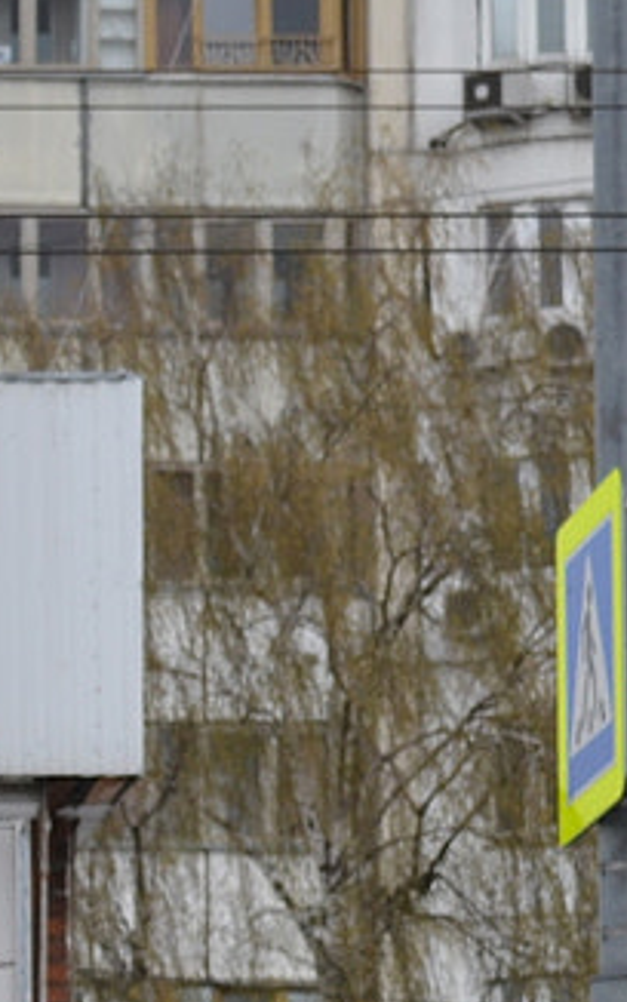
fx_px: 7171
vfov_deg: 7.9
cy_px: 1260
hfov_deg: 4.9
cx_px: -784
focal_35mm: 262
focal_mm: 35
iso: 140
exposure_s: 1/125
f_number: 5.6
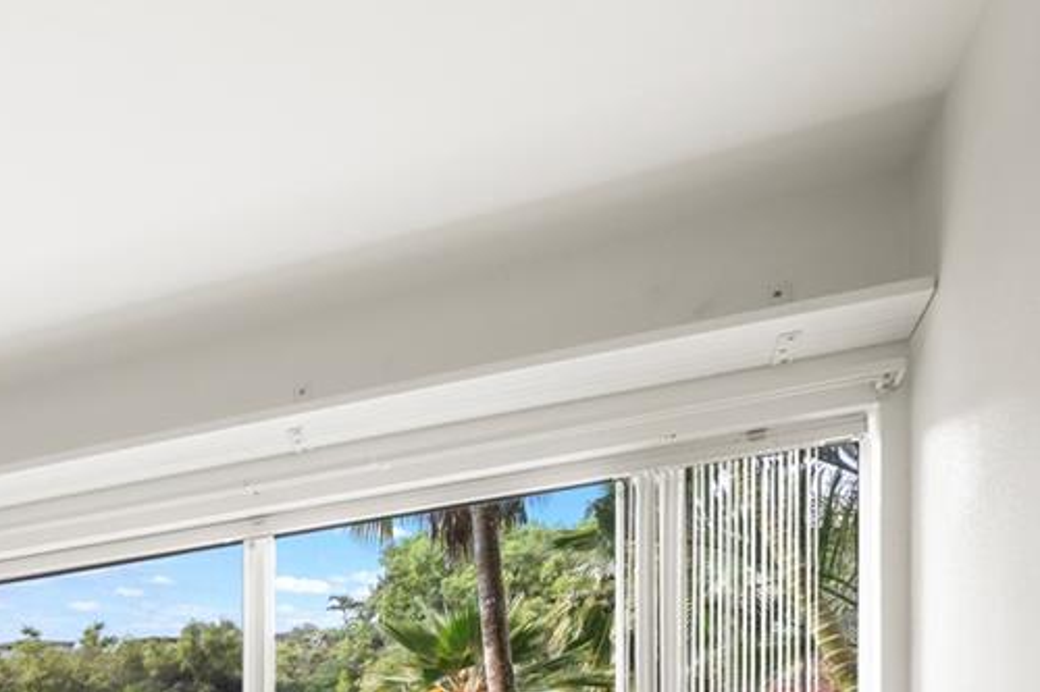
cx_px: -489
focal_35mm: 48
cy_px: 1006
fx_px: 1386
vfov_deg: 23.2
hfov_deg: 28.4
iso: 400
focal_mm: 15
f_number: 8
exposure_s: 1/200
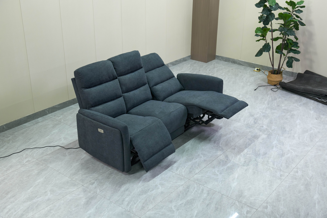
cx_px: 164
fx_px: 381
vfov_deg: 31.9
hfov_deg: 46.4
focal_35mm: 42
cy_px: 109
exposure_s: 1/25
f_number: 5.6
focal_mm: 42
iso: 800
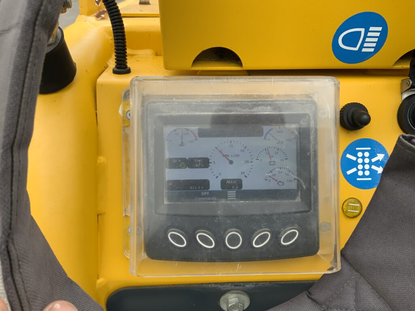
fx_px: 348
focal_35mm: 29
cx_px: 208
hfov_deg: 61.7
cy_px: 156
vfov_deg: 48.2
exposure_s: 1/425
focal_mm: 3
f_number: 1.8
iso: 16
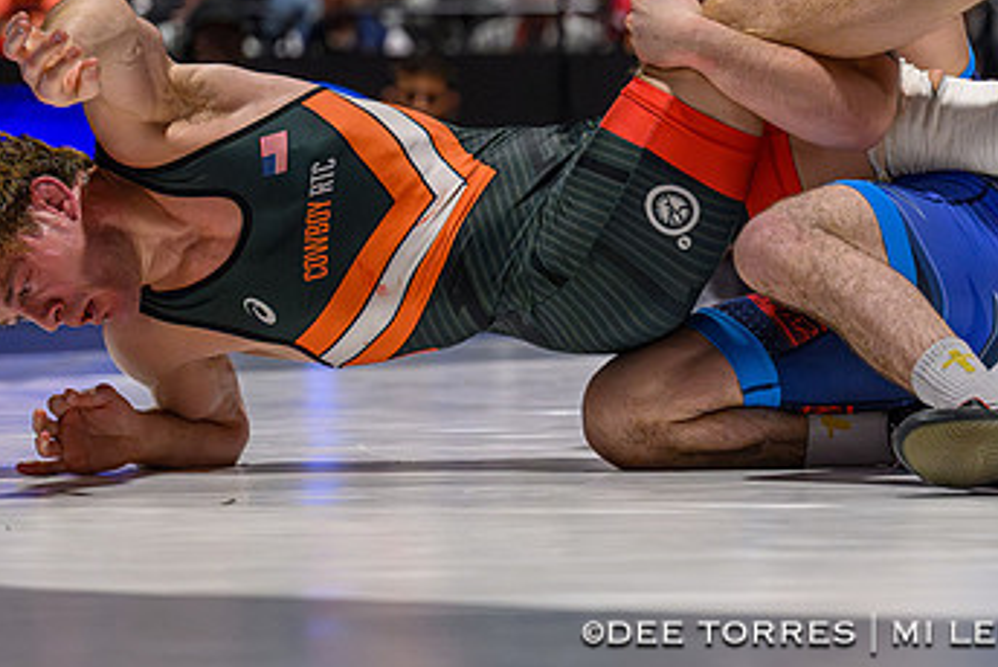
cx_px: 729
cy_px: 233
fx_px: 5438
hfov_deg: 10.5
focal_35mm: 196
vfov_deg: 7.0
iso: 6400
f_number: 2.8
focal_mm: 92
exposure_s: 1/800
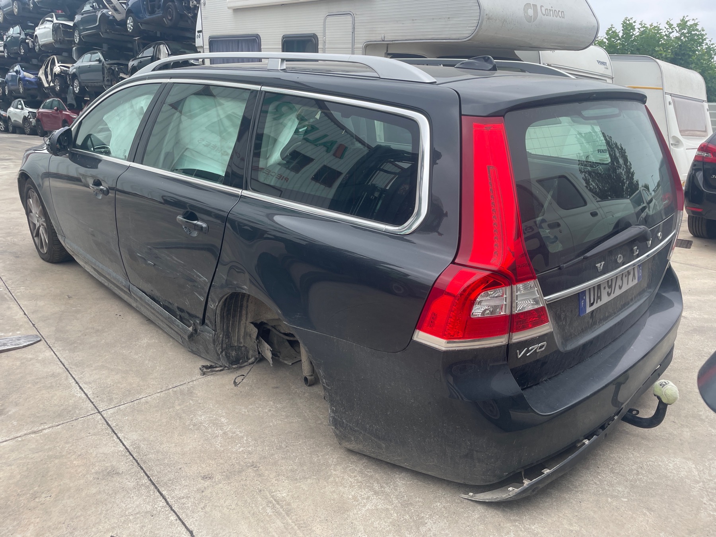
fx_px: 538
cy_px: 268
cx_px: 358
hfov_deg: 67.3
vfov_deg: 53.1
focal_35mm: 26
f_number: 1.6
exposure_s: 1/1335
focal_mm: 4.2
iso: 32
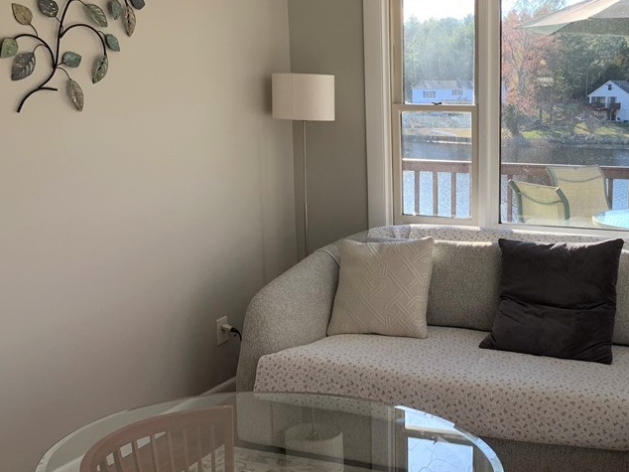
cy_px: 230
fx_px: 763
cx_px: 503
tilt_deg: -9.8
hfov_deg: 42.8
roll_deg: -0.5
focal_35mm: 42
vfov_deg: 34.3
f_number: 1.8
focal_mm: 4.25
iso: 25
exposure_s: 1/282
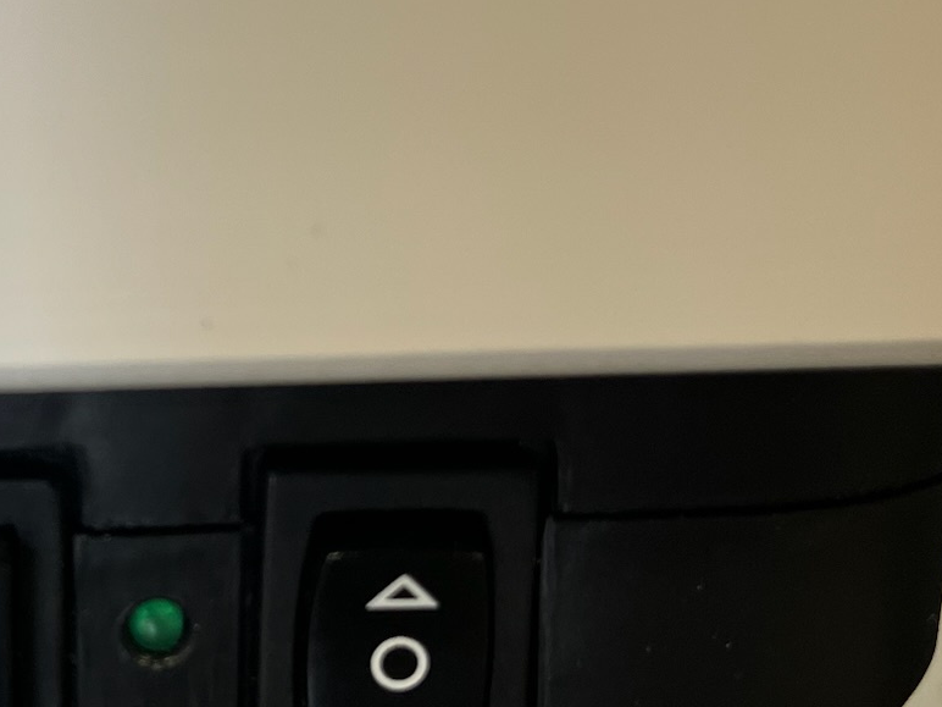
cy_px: 385
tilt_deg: -17.3
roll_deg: +2.1
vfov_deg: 21.3
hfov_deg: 26.9
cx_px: 52
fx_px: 1878
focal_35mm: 69
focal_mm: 5.1
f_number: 1.6
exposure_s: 1/100
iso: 80
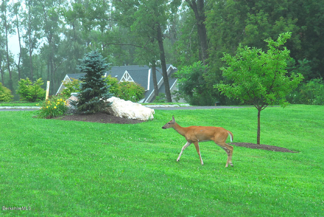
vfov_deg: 10.8
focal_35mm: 128
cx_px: 162
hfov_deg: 16.1
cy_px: 108
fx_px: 1149
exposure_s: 1/90
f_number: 4.5
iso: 400
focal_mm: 85
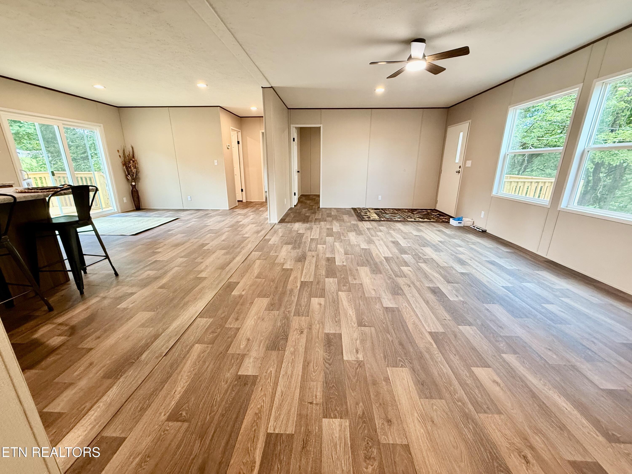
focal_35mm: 14
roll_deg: -0.1
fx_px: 256
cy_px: 237
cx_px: 316
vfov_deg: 85.7
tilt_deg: -16.1
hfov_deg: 102.1
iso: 250
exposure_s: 1/60
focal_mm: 2.22
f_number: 2.2
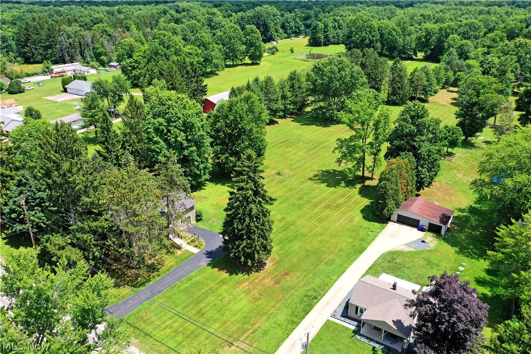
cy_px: 177
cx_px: 266
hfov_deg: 65.5
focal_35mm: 28
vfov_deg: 46.4
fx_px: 413
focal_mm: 10.26
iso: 100
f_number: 5.6
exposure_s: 1/400
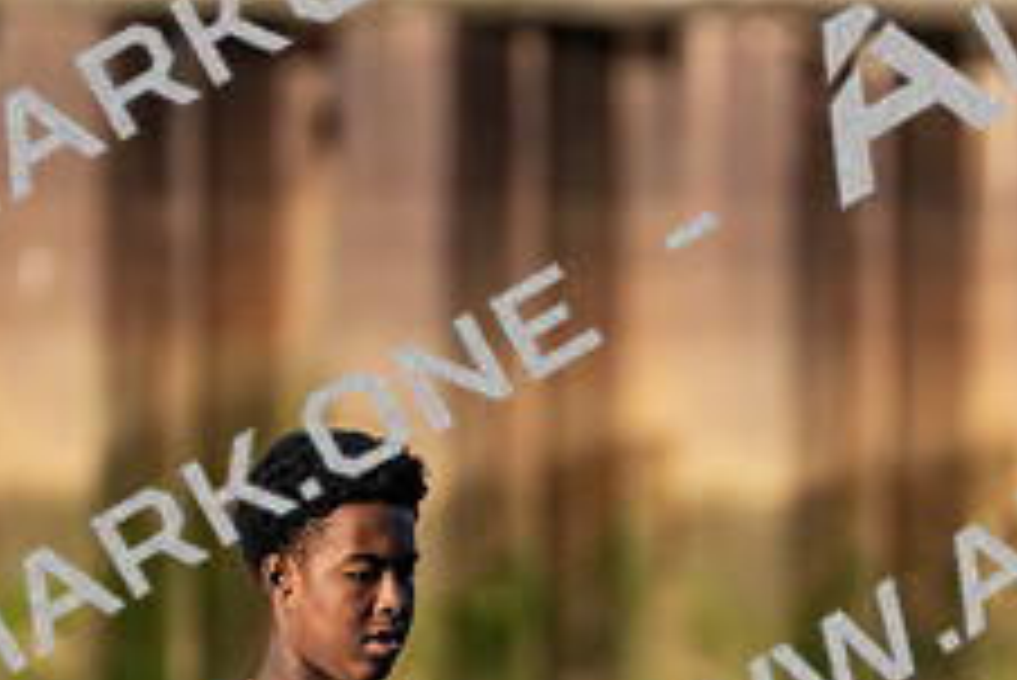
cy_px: 867
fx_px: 65184
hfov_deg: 0.9
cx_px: 1071
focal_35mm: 2306
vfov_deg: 0.6
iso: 640
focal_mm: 600
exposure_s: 1/2000
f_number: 6.3
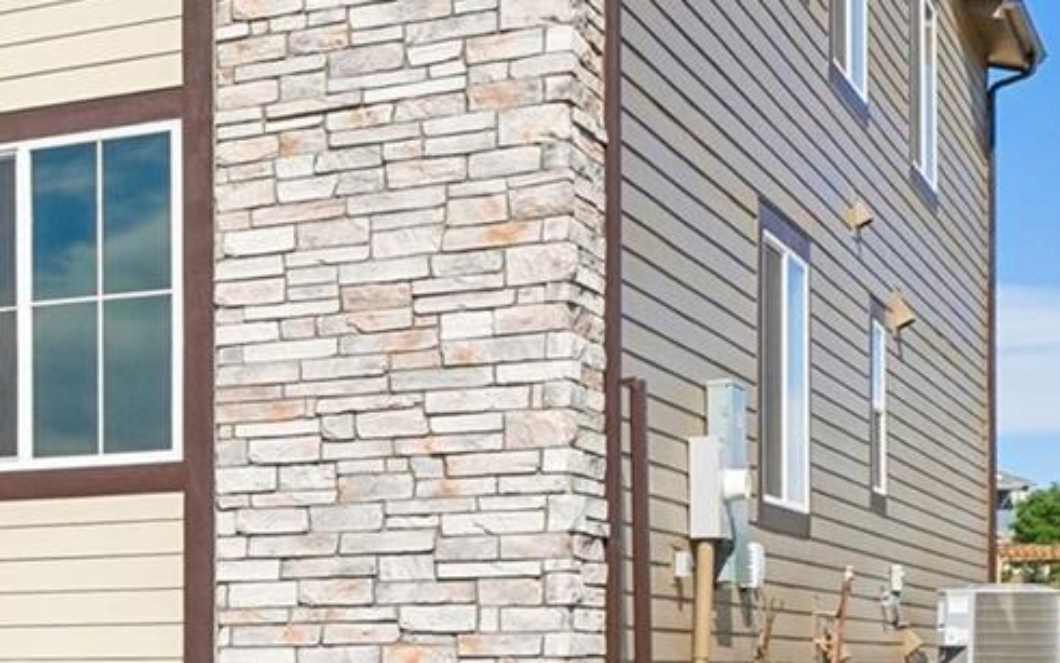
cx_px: -501
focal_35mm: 75
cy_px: 145
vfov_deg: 17.3
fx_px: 2157
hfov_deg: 22.8
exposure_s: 1/750
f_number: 8
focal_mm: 15
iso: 100
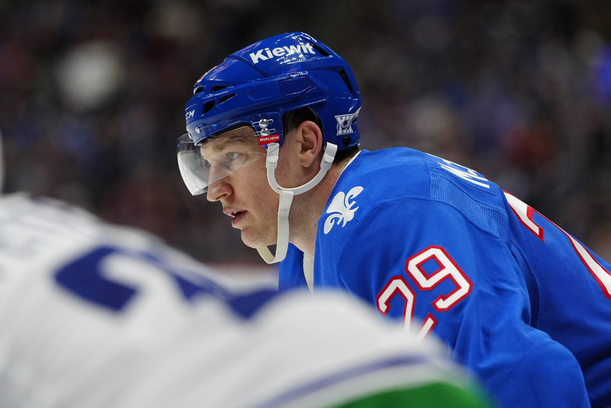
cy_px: 204
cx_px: 306
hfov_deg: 6.9
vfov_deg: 4.6
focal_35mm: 300
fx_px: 5096
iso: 2500
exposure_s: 1/2500
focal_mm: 200
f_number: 3.2
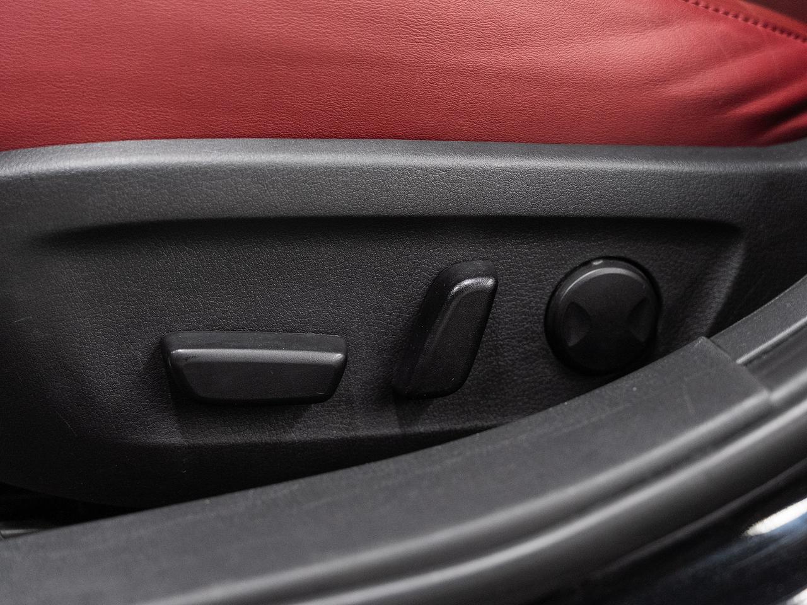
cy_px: 321
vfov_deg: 25.3
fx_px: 1349
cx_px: 482
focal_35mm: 58
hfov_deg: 33.2
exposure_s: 1/40
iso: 800
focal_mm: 44.4
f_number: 3.5
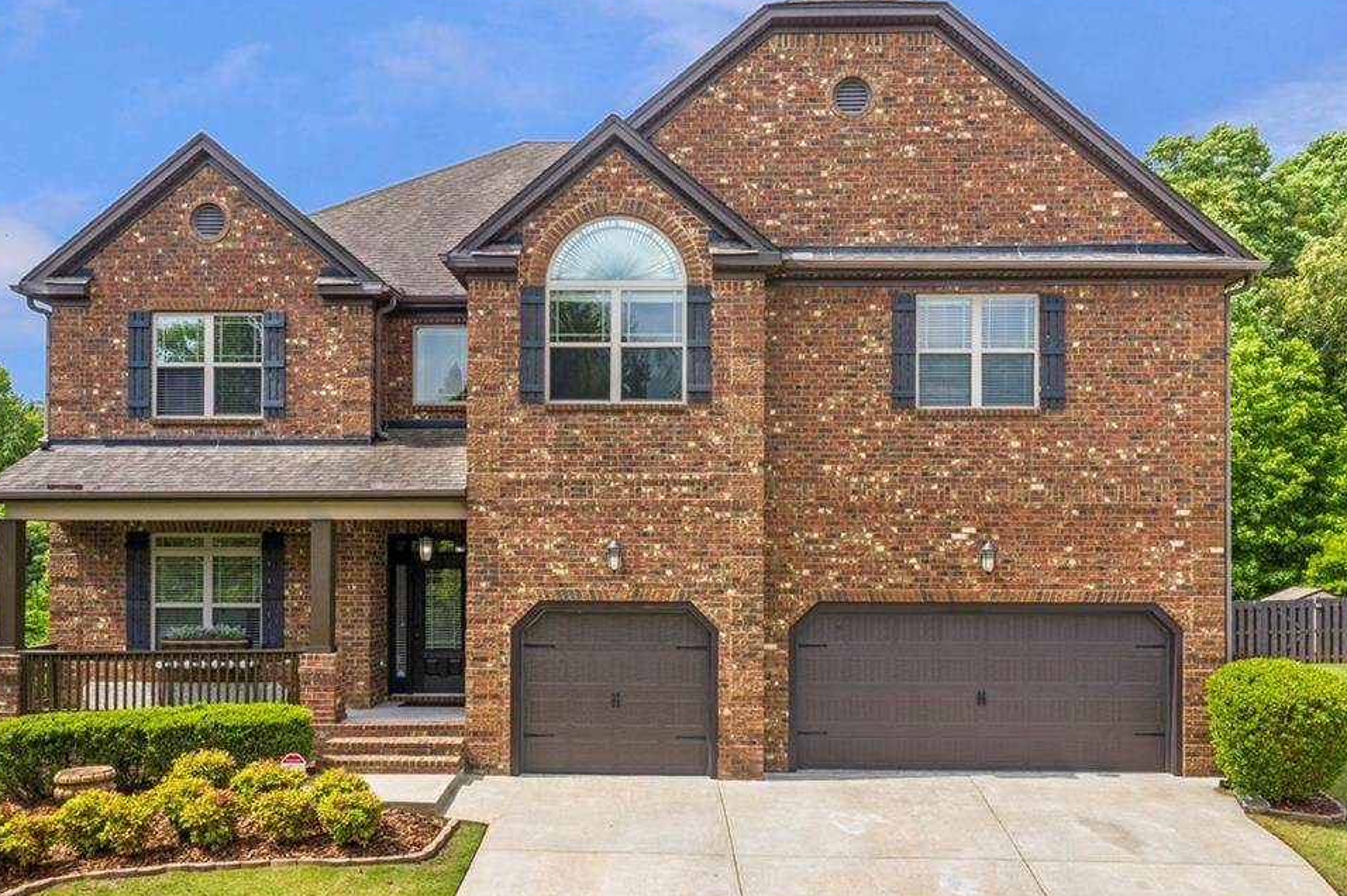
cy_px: 464
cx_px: 659
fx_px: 1122
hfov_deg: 62.0
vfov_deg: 43.5
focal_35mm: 30
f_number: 6.3
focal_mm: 10.26
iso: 100
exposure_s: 1/500
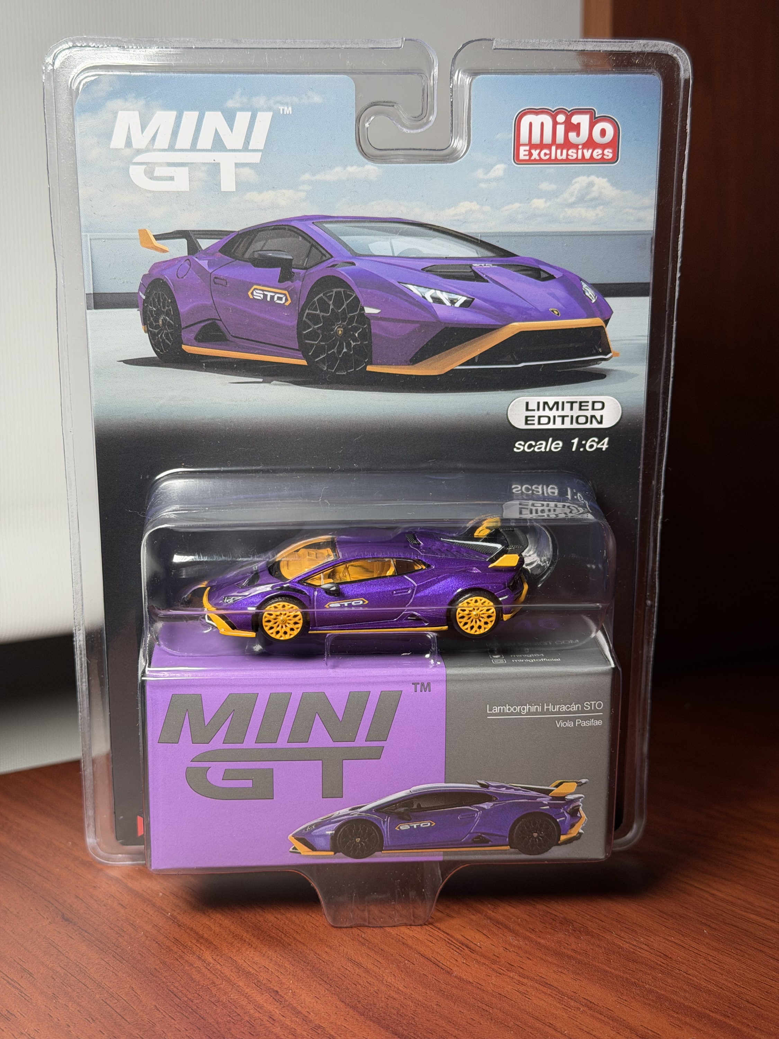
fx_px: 1440
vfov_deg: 39.7
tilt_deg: -7.0
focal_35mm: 48
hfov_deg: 30.3
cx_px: 390
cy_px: 520
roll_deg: +0.0
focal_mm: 6.76
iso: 80
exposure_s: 1/166
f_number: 1.78
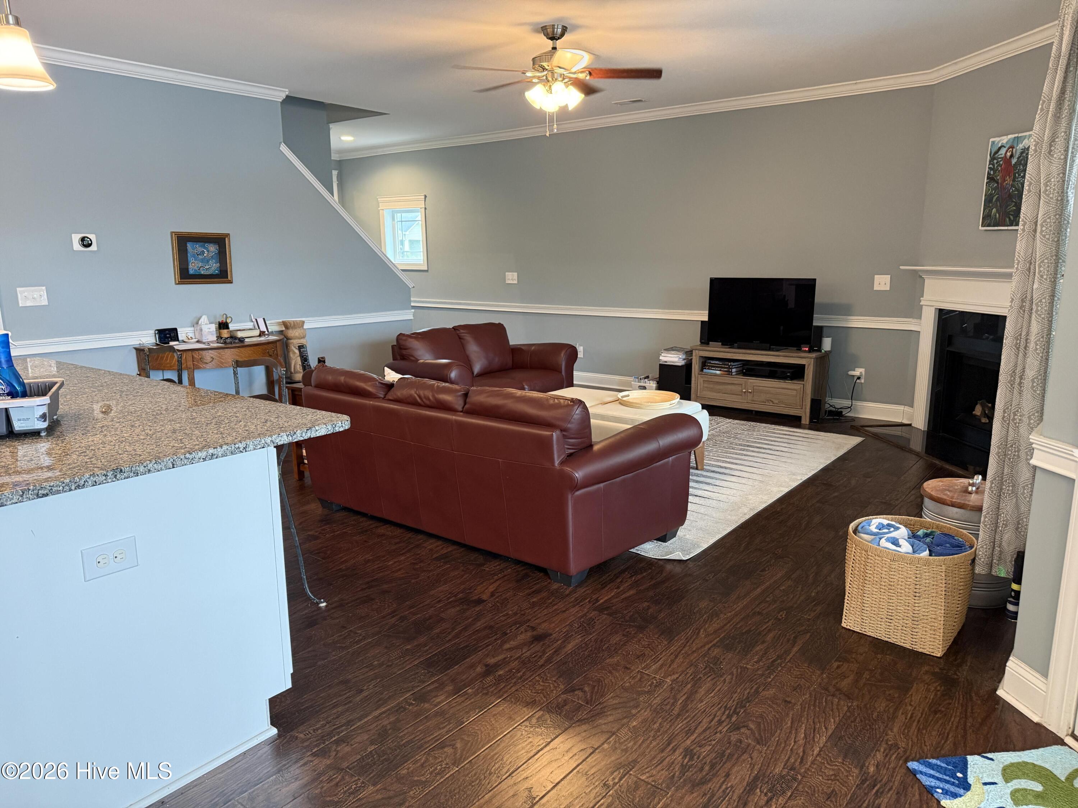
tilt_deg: -12.0
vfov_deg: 56.8
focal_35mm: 24
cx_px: 539
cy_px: 404
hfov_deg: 71.6
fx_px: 747
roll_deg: +0.7
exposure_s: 1/60
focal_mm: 6.76
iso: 400
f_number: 1.78
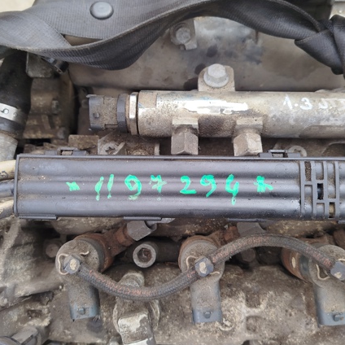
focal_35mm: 32
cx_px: 174
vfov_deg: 51.1
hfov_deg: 51.1
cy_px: 179
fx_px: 361
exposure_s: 1/165
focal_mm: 5.31
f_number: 1.7
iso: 50
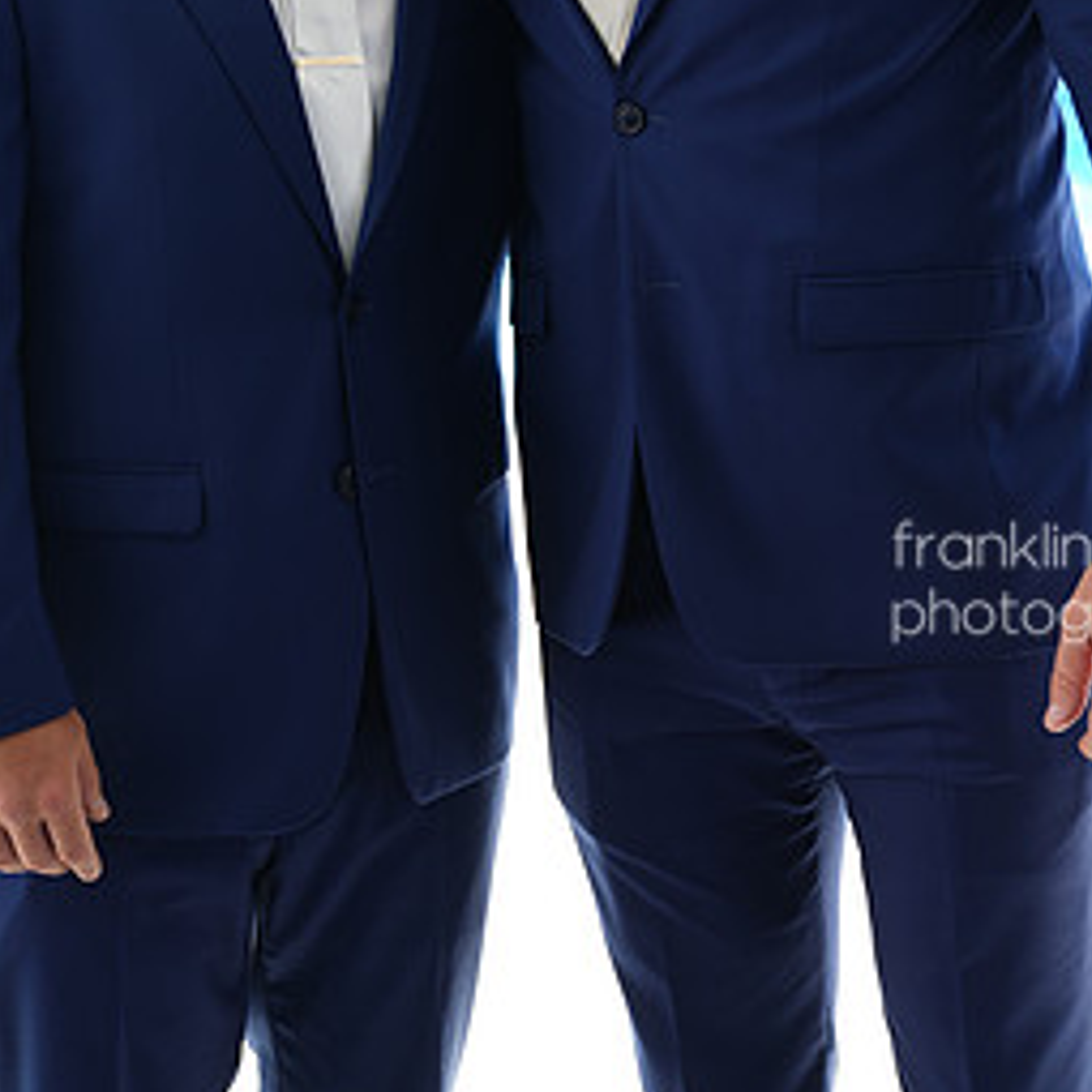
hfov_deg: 20.4
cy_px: 56
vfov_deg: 19.9
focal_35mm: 85
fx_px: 3034
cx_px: 516
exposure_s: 1/100
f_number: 2.8
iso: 50
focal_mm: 44
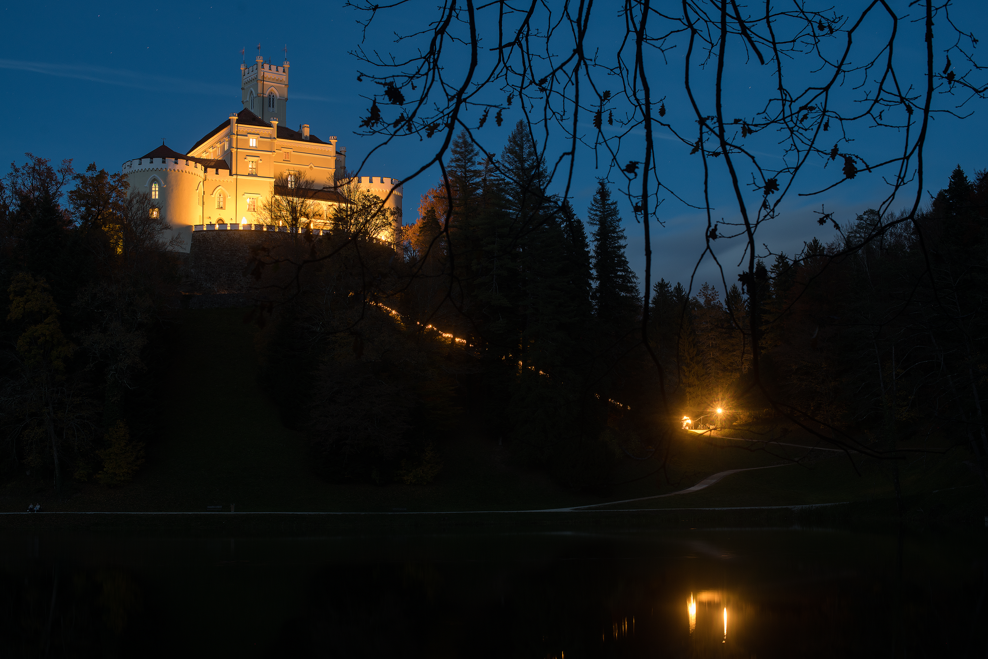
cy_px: 330
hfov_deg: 39.6
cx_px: 494
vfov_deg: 27.0
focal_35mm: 50
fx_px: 1372
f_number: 8
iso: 250
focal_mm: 50
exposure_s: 15
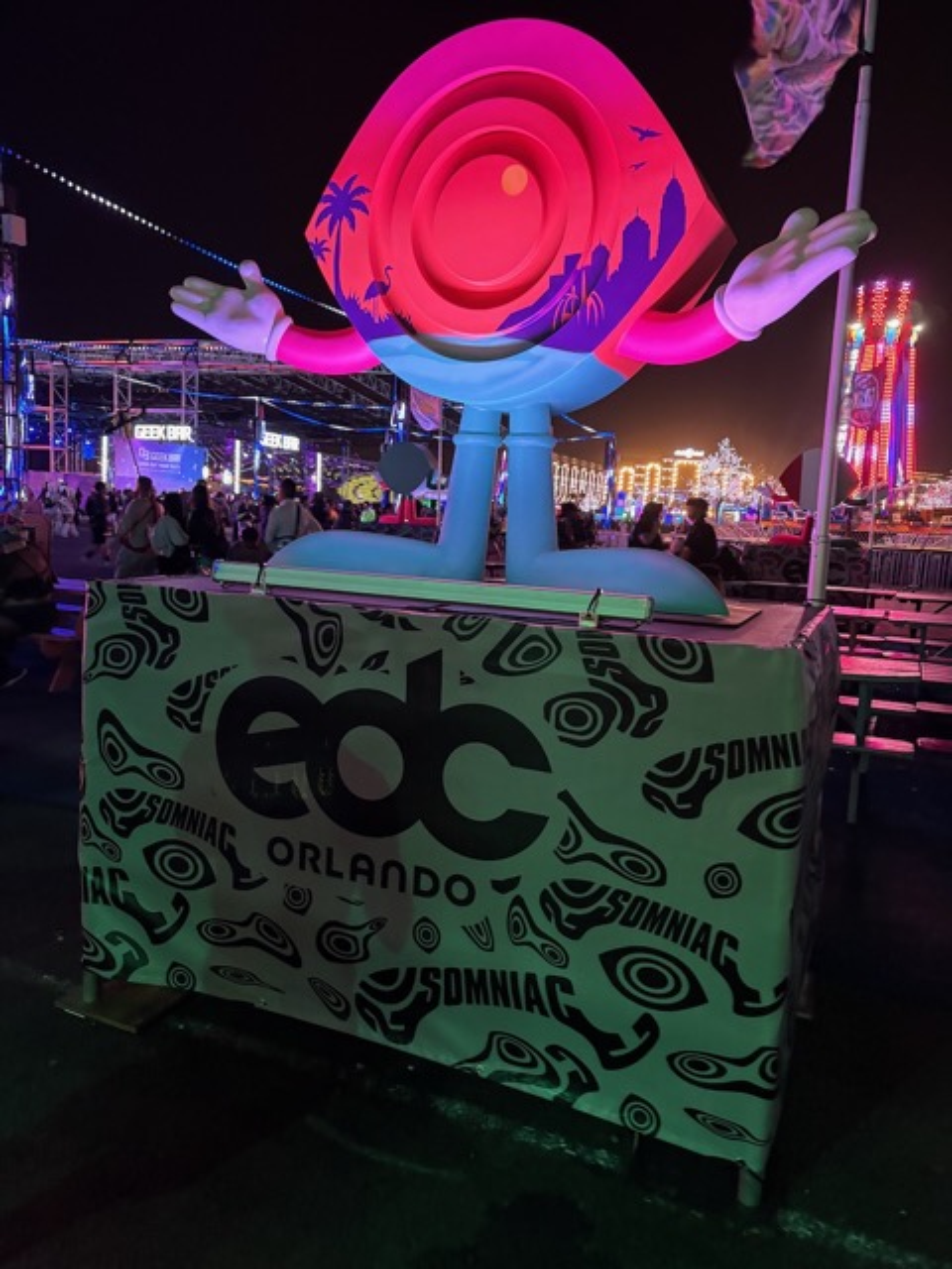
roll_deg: -3.4
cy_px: 634
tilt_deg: -4.5
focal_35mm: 26
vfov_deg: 67.3
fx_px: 953
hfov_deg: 53.1
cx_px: 476
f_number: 1.6
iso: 400
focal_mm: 5.96
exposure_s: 1/40
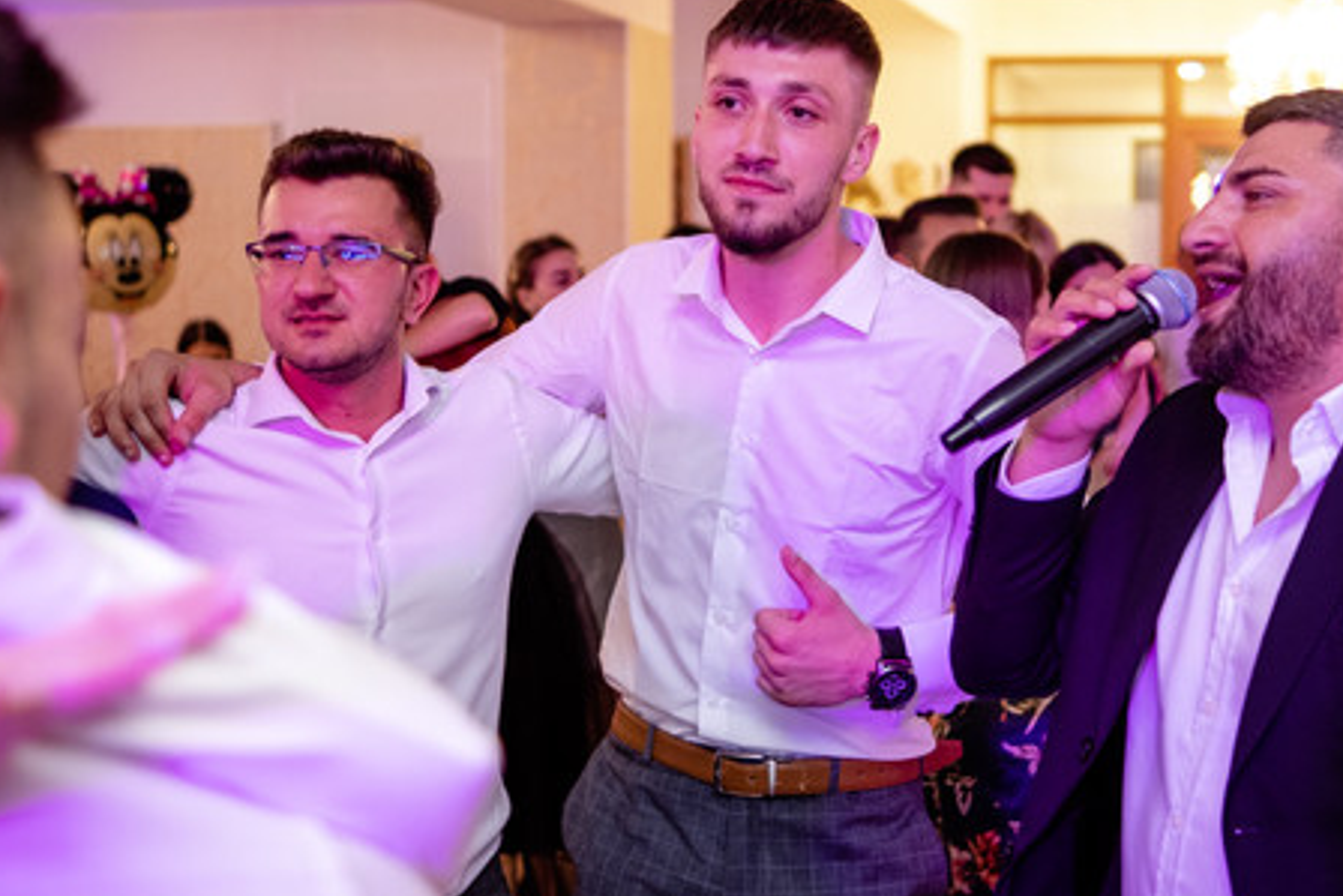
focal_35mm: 50
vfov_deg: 26.9
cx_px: 821
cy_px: 334
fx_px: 1866
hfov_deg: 39.4
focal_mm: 23
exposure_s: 1/200
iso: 1000
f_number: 1.4
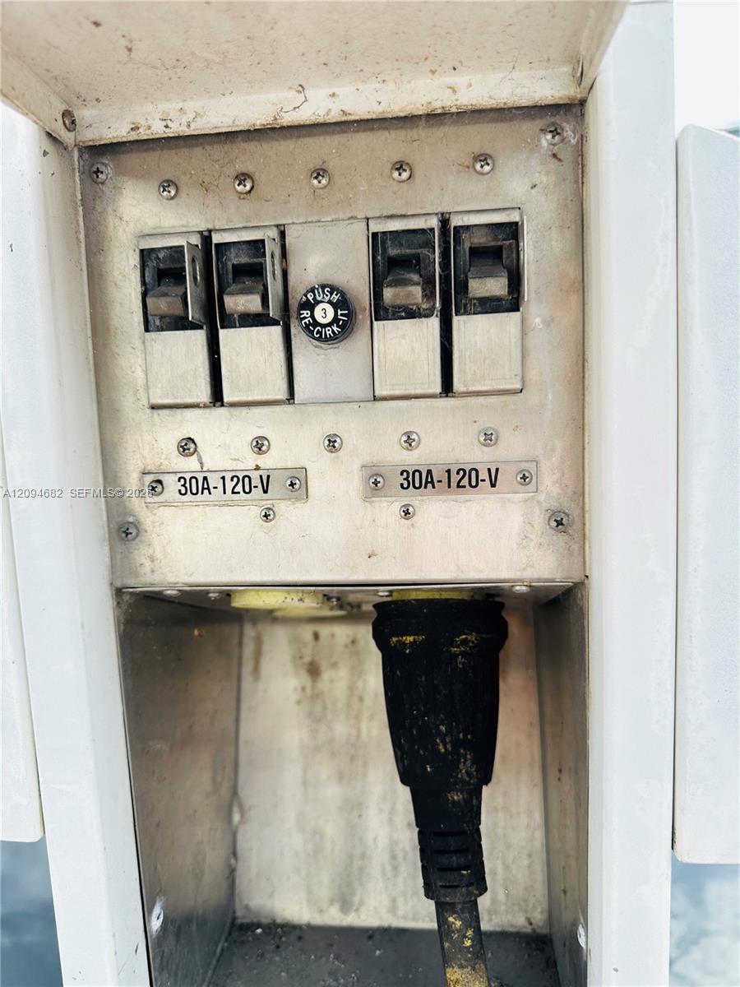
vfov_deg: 71.6
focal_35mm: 24
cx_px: 370
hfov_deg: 56.8
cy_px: 494
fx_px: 684
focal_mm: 6.86
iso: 80
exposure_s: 1/1517
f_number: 1.78
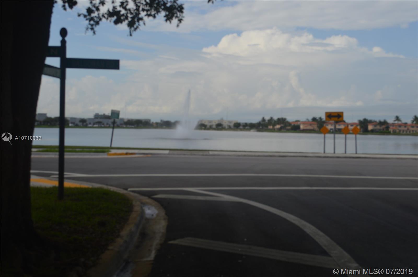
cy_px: 138
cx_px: 209
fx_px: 557
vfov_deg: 28.0
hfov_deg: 41.2
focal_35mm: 48
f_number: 8
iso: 100
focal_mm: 32
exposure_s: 1/250
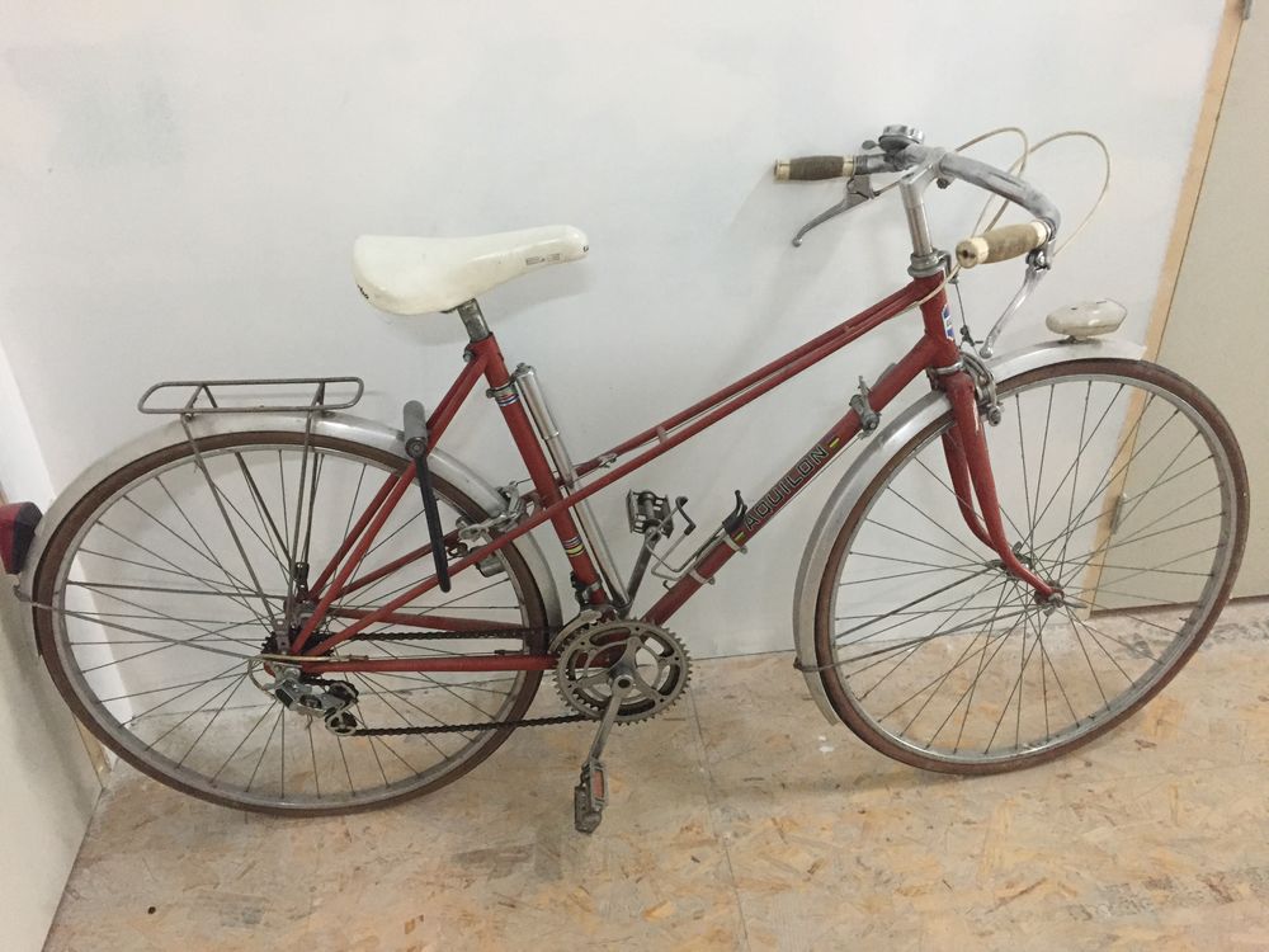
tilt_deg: -33.5
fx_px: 1063
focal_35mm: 29
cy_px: 476
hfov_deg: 61.7
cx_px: 634
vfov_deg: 48.2
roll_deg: +0.1
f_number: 2.2
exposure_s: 1/25
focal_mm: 4.15
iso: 320
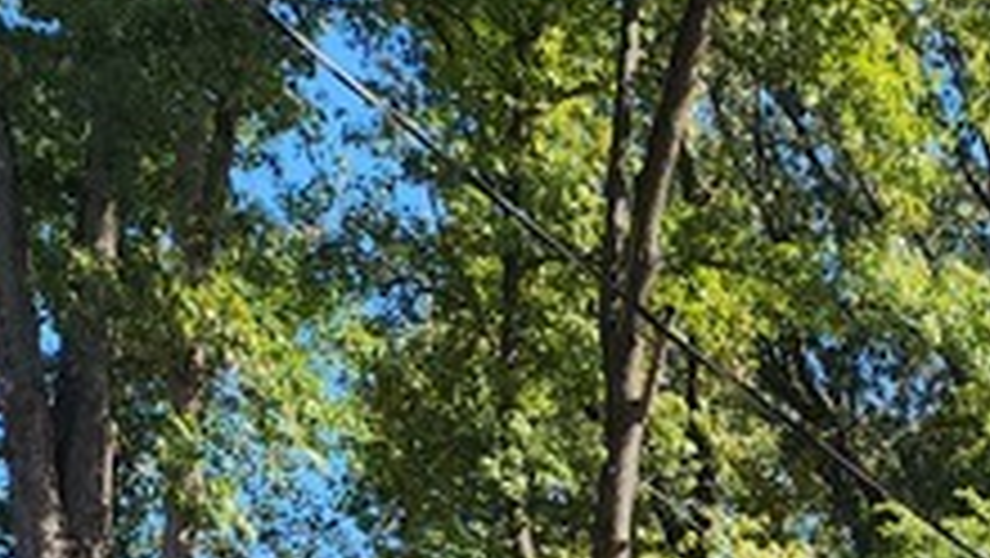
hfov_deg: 25.9
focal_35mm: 76
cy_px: 1366
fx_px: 1996
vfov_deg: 12.3
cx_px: 1076
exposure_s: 1/414
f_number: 1.8
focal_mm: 6.4
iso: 12
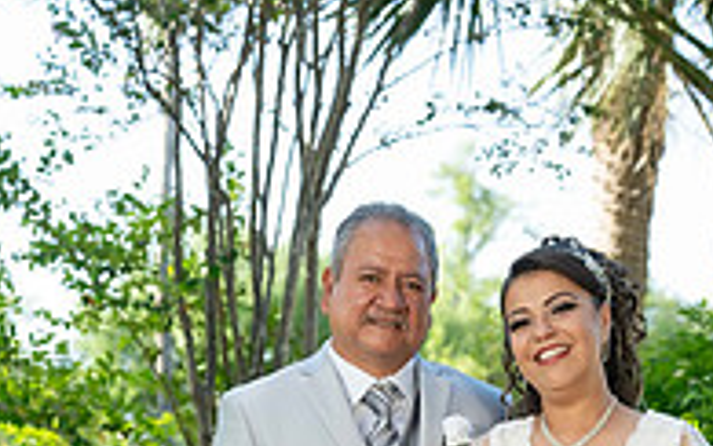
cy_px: 779
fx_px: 2196
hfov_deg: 18.4
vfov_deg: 10.9
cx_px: 457
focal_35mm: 113
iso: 500
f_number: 4
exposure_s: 1/500
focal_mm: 48
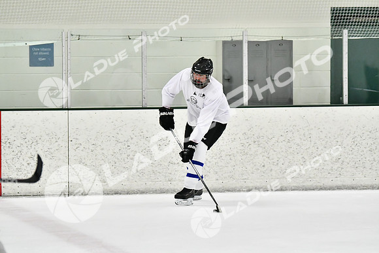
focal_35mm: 225
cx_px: 190
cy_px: 126
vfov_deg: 6.1
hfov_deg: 9.1
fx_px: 2369
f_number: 2.8
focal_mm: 150
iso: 6400
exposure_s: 1/2000
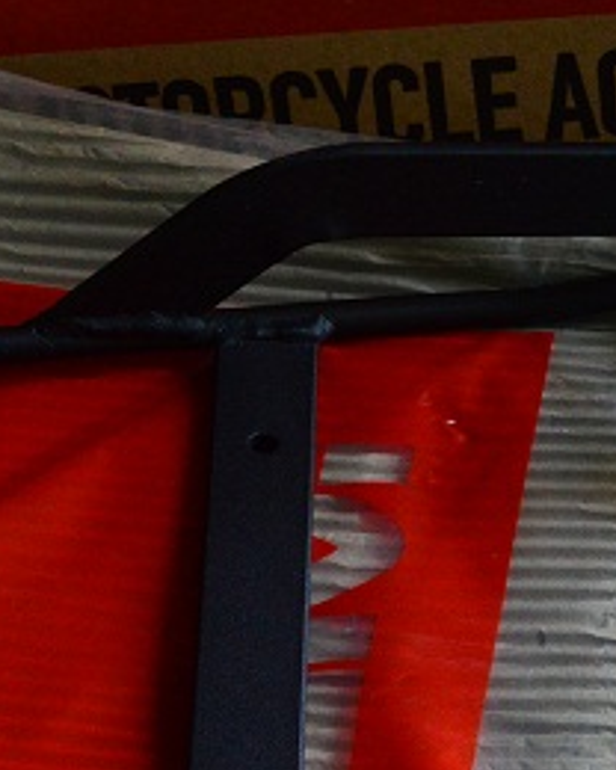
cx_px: 582
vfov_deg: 13.7
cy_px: 498
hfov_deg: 10.9
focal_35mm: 141
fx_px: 3207
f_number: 8
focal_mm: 27
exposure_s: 1/40
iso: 1100
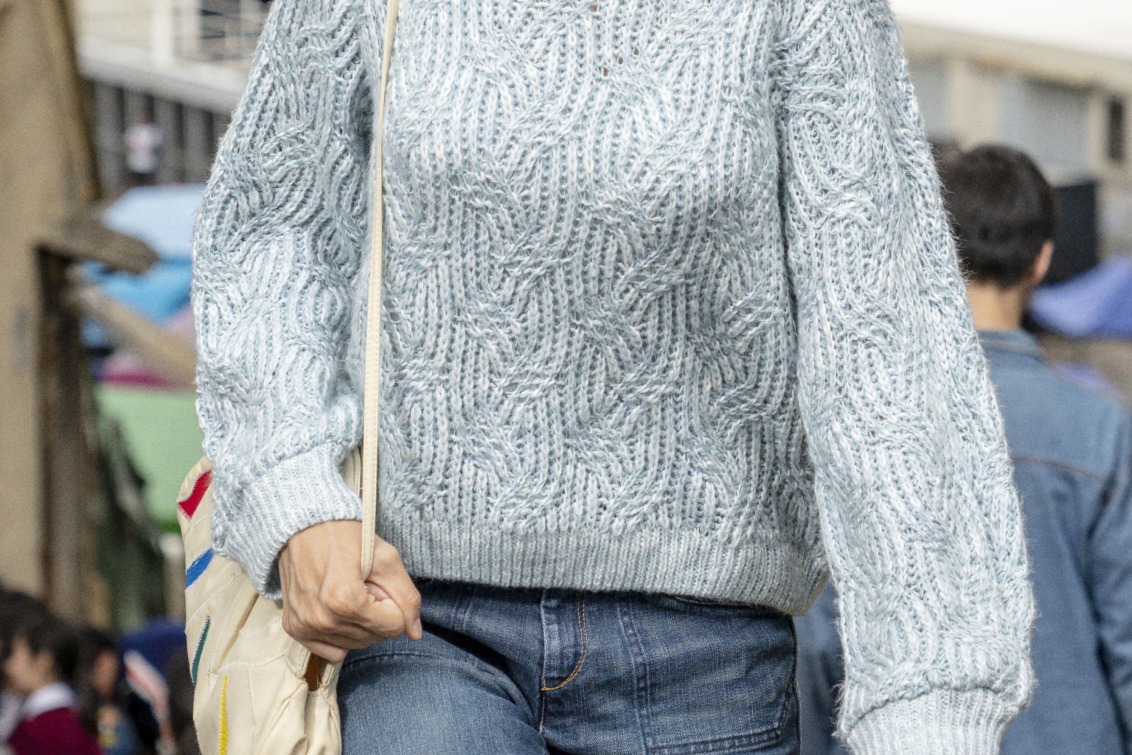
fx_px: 5849
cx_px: 582
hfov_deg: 11.1
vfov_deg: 7.4
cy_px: 228
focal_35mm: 186
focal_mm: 70
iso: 100
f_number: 4
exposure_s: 1/800
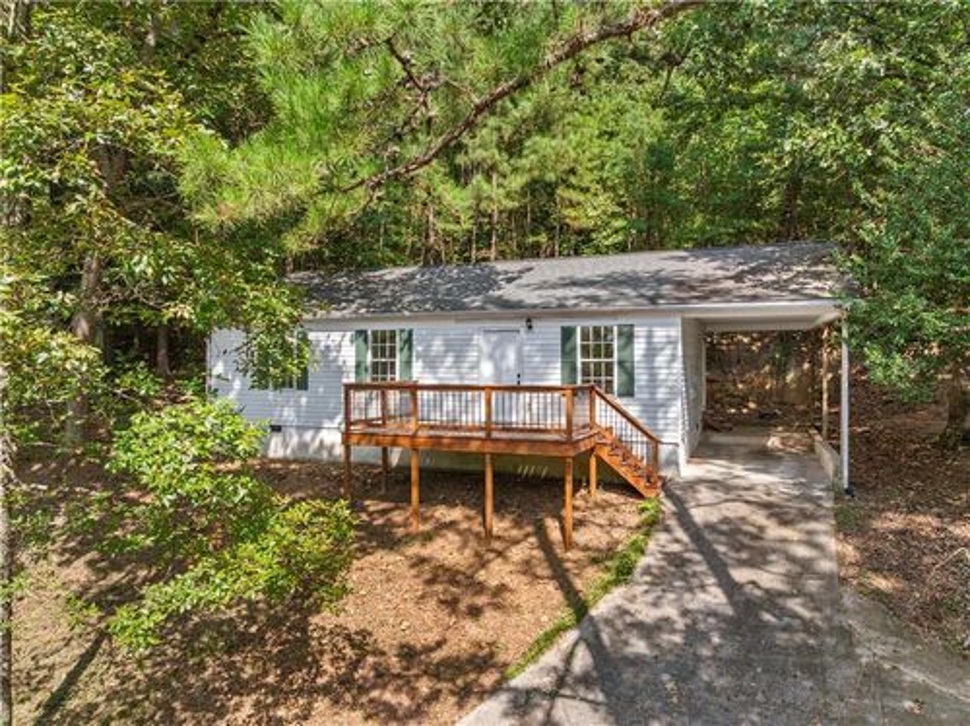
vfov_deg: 56.7
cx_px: 485
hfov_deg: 71.6
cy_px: 363
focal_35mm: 24
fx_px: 672
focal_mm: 12.29
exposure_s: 1/200
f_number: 2.8
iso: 120
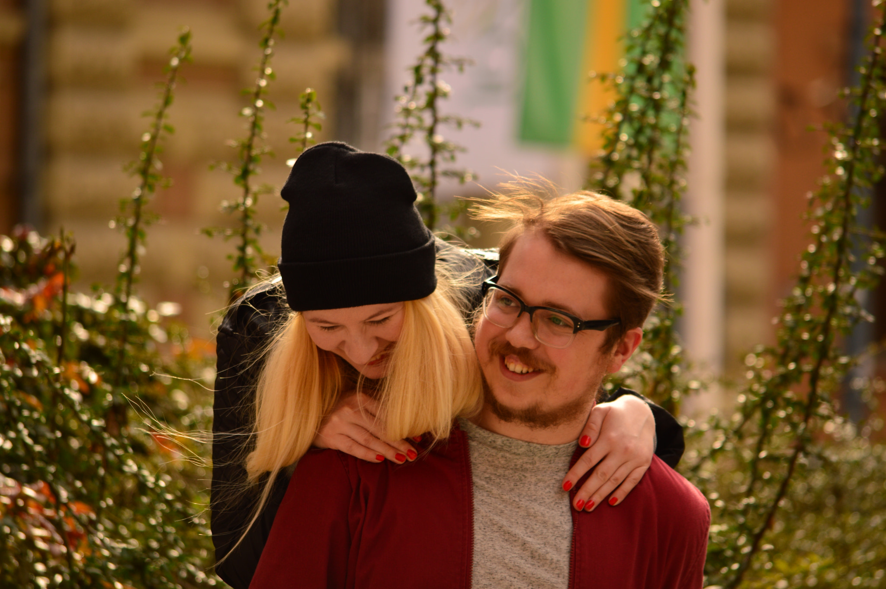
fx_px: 8115
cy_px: 294
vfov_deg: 4.2
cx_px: 443
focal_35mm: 330
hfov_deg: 6.2
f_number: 5.3
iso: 100
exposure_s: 1/250
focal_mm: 220
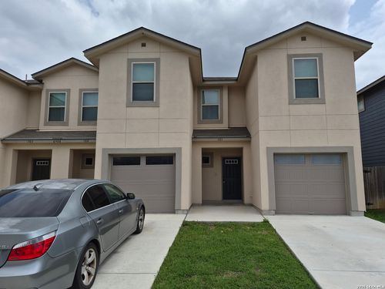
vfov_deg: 58.9
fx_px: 256
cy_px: 144
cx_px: 192
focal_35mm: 23
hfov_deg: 73.9
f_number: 1.8
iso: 64
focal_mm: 5.4
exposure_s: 1/7696
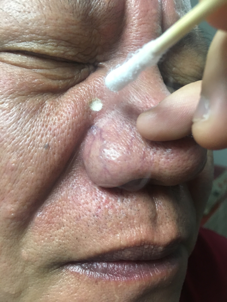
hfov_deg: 48.2
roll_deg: +2.3
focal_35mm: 29
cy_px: 151
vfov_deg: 61.7
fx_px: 254
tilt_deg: -20.5
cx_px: 114
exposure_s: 1/33
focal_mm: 4.15
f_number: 2.2
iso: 250
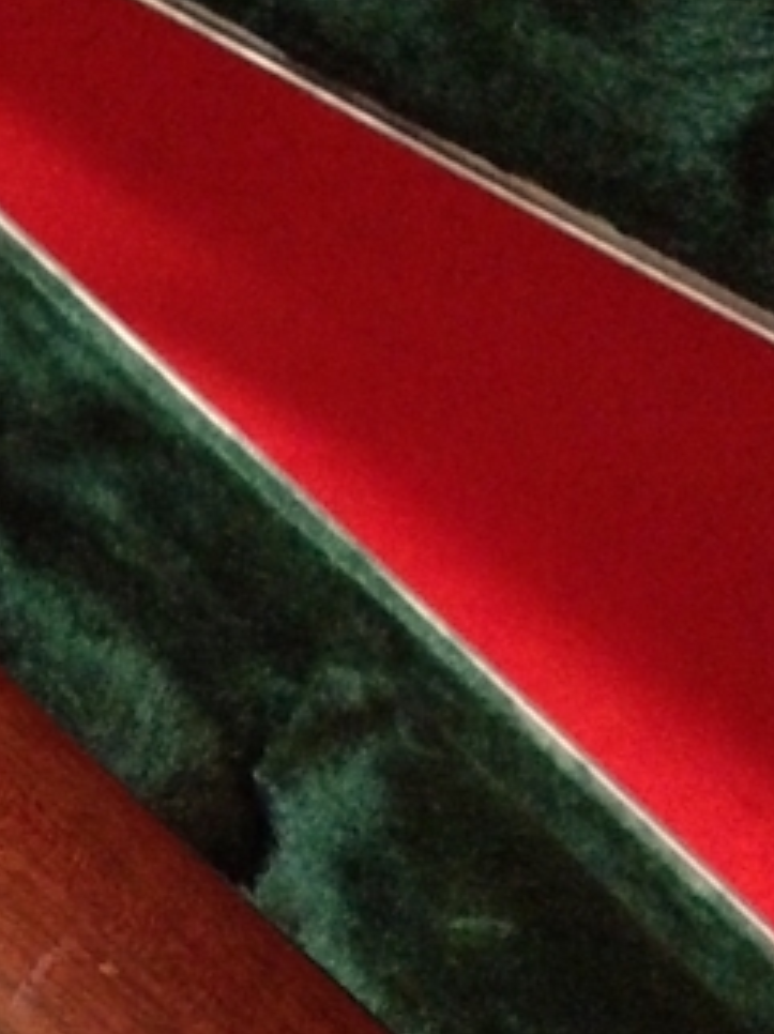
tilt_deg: -51.3
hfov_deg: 17.2
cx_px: -128
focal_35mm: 82
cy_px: 861
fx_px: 2448
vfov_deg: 23.4
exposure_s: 1/17
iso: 1600
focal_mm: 4.12
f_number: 2.4
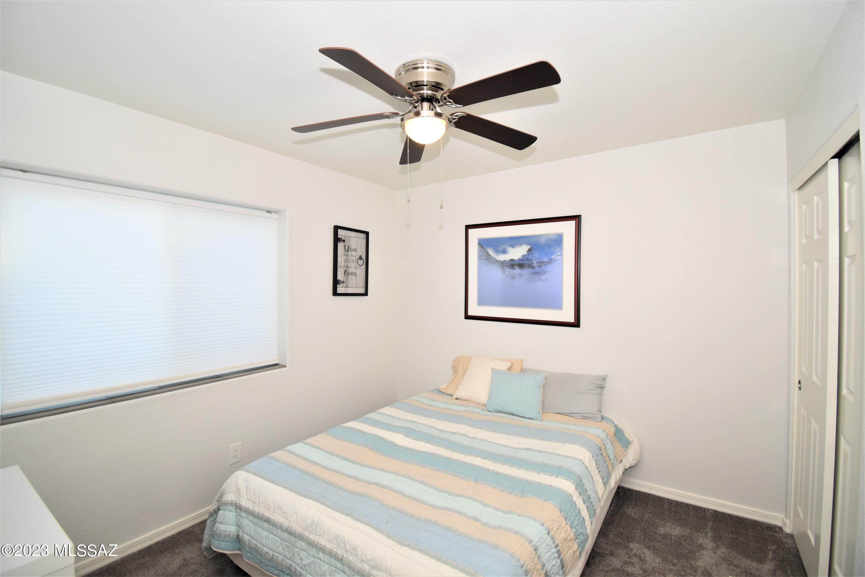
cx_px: 432
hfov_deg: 100.4
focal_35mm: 15
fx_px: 360
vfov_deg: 77.3
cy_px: 288
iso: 800
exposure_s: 1/125
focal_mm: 10
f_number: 4.5
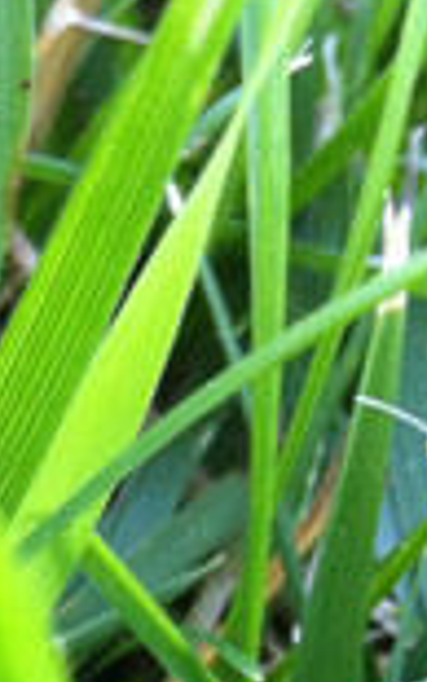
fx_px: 2846
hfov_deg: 7.9
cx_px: -603
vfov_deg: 12.9
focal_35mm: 153
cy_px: 1025
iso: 100
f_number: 2.8
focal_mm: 3.85
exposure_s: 1/50
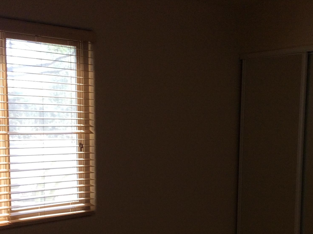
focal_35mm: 56
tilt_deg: -6.5
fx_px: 506
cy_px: 173
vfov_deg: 25.7
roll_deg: +2.1
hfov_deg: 34.4
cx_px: 170
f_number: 2.4
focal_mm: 3.3
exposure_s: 1/120
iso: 50
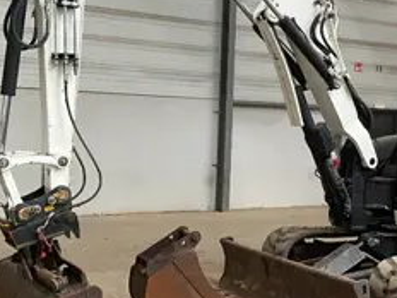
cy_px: 122
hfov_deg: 31.9
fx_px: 688
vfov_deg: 24.4
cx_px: 267
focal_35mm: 60
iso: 64
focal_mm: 3
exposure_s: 1/64
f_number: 1.8
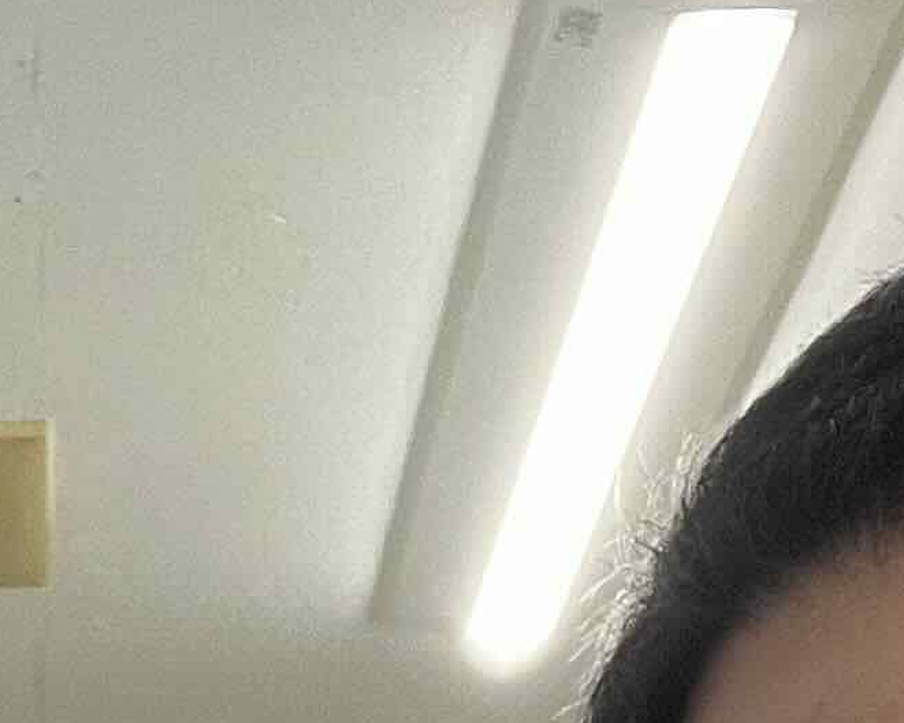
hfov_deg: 13.5
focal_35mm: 137
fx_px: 3666
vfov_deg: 9.6
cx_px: -305
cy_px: 1897
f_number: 2.2
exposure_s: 1/50
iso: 100
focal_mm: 2.71
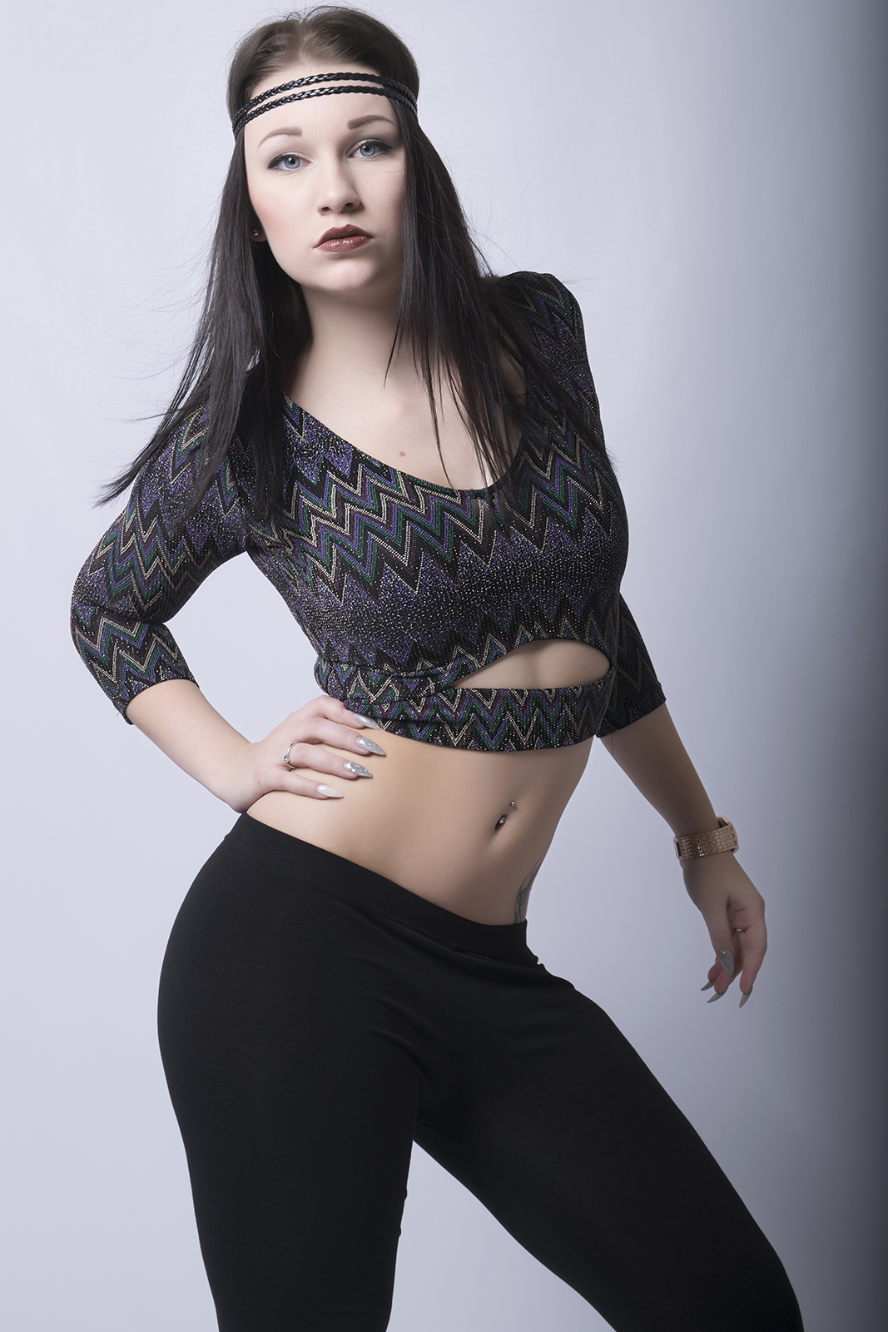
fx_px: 3052
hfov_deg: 16.6
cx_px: 444
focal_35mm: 82
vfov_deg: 24.6
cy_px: 666
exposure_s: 1/200
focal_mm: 55
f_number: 10
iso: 100
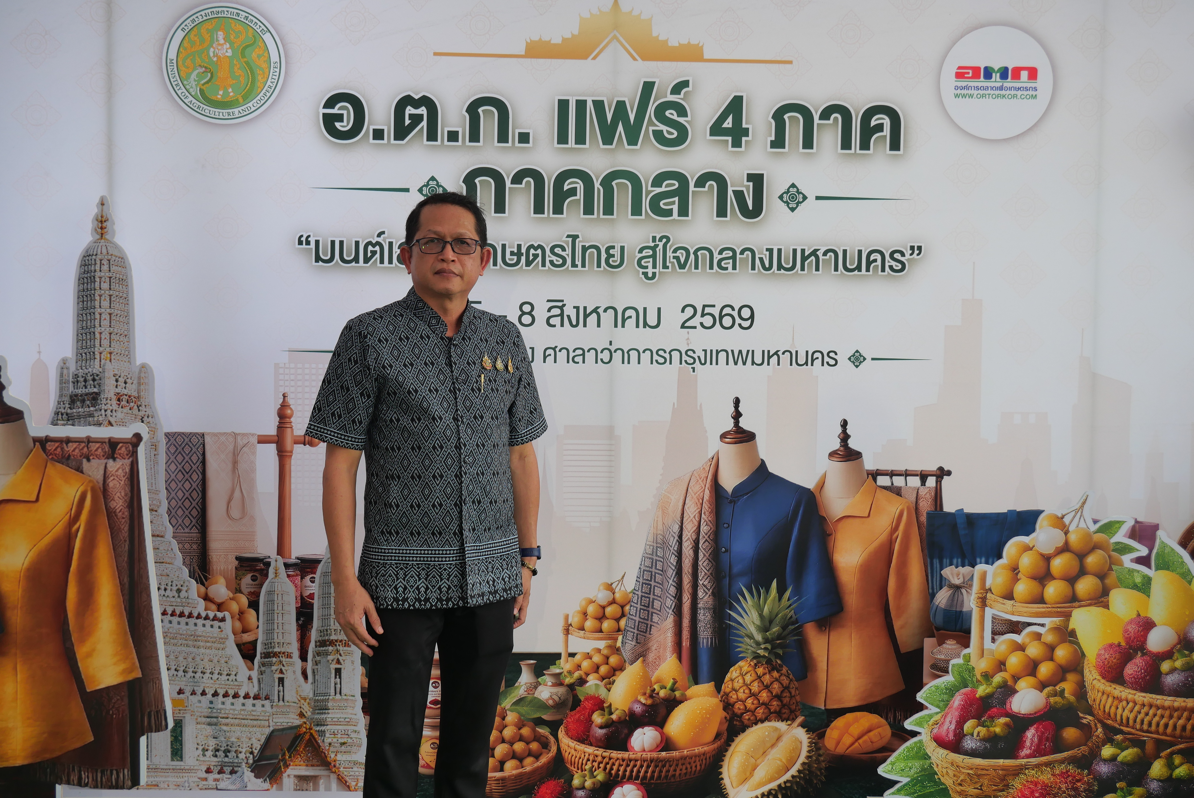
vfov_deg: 29.9
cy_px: 399
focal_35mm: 45
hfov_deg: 43.6
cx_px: 597
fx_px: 1493
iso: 200
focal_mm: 22
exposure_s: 1/80
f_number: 5.6
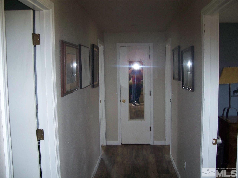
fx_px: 254
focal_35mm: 37
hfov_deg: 50.1
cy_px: 89
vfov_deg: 38.7
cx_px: 119
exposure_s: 1/60
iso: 200
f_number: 2.8
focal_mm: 7.8
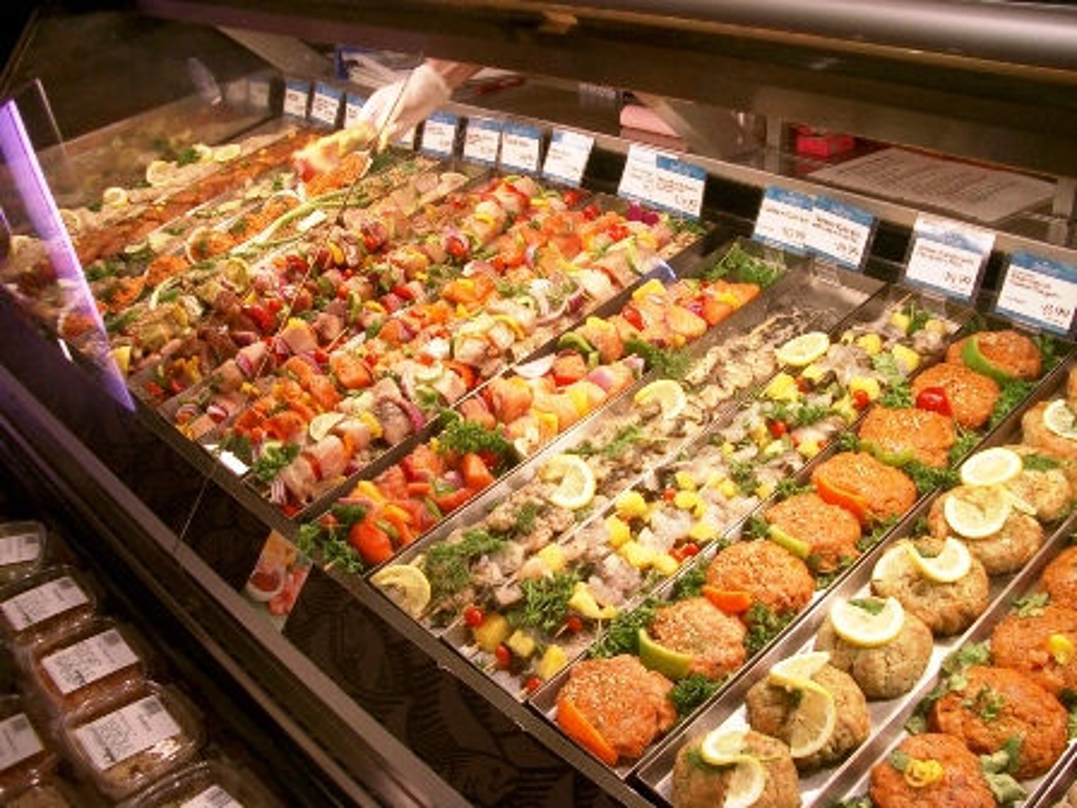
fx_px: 1089
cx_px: 538
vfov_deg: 40.7
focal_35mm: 35
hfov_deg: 52.6
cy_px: 404
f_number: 2.6
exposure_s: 1/60
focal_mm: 5.8
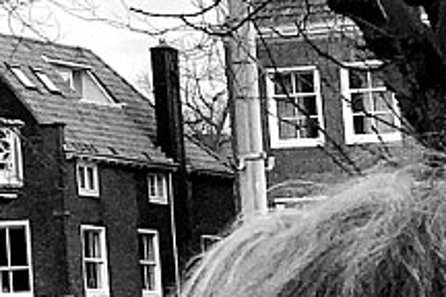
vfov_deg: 6.1
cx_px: -747
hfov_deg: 8.2
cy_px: -130
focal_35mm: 223
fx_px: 2763
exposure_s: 1/1832
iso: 25
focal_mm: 4.15
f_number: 2.2
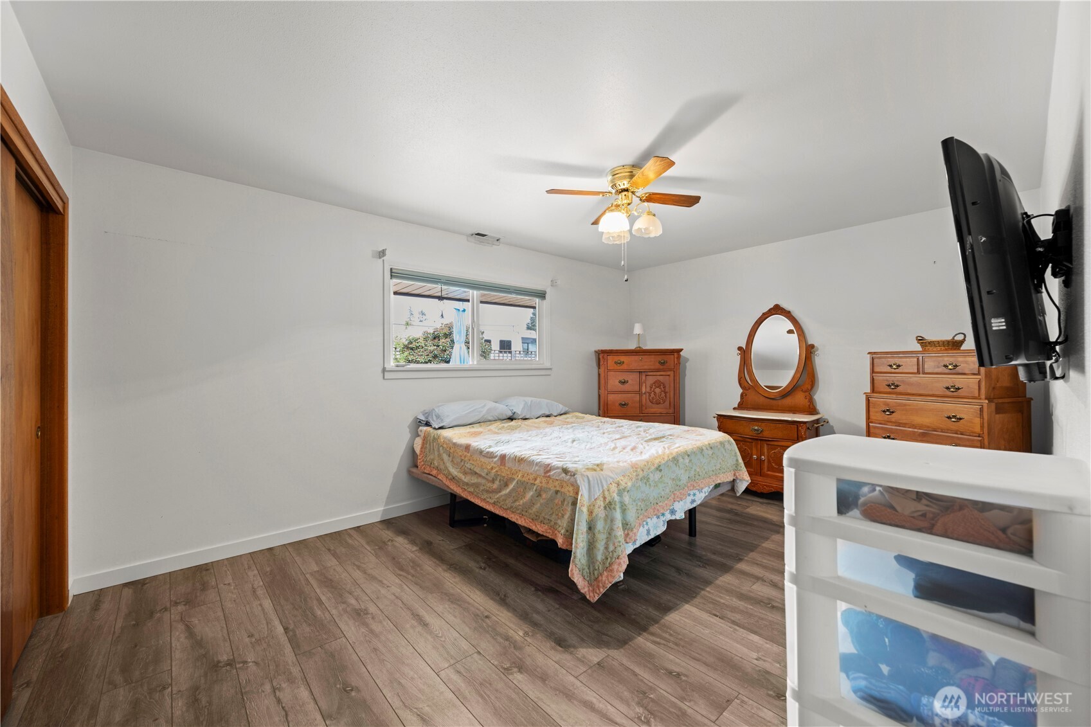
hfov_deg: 104.3
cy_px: 364
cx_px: 546
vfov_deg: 81.2
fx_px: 424
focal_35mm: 14
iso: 200
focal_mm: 14
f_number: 8
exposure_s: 2.5
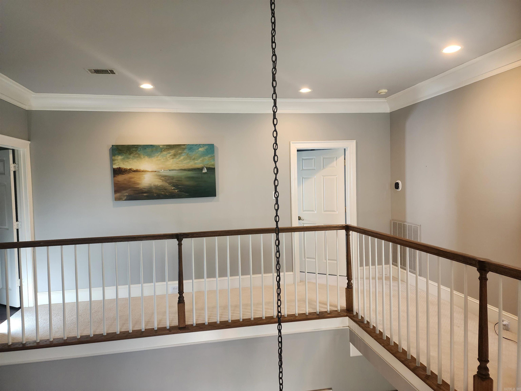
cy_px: 196
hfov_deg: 73.9
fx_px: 346
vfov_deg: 58.9
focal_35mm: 23
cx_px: 260
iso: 250
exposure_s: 1/120
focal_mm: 6.4
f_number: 1.8
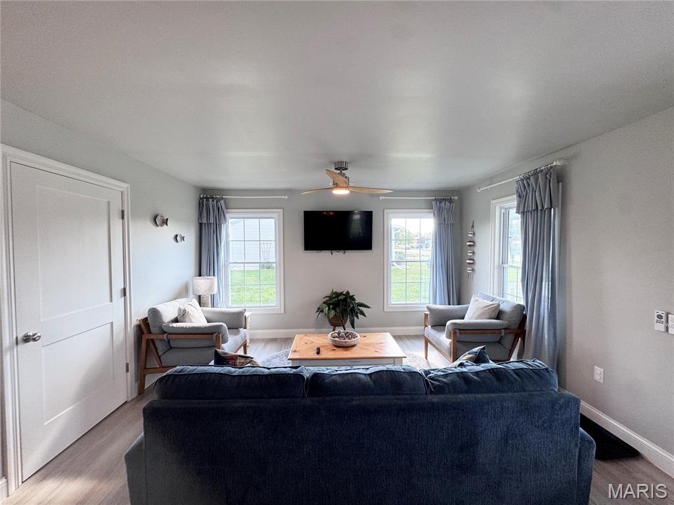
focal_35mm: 14
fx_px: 273
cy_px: 252
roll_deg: +0.4
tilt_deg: -1.8
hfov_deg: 102.1
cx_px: 337
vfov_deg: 85.7
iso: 125
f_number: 2.2
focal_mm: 2.22
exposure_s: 1/120
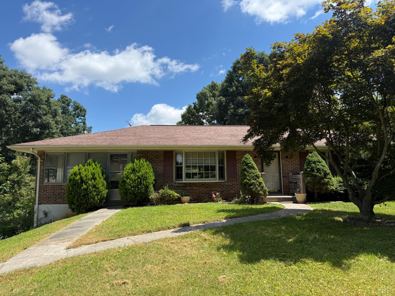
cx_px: 198
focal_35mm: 24
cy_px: 148
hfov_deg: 71.6
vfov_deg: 56.8
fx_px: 274
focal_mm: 6.76
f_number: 1.78
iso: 80
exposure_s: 1/3425
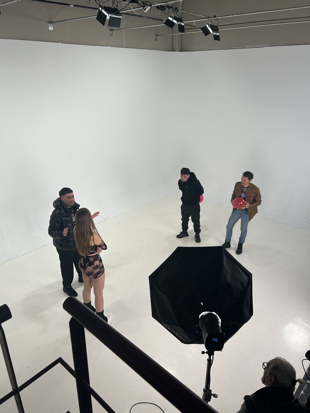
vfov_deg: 67.3
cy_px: 206
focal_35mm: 26
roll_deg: -0.6
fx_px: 310
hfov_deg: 53.1
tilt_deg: -23.0
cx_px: 155
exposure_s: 1/100
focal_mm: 5.7
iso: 64
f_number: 1.5
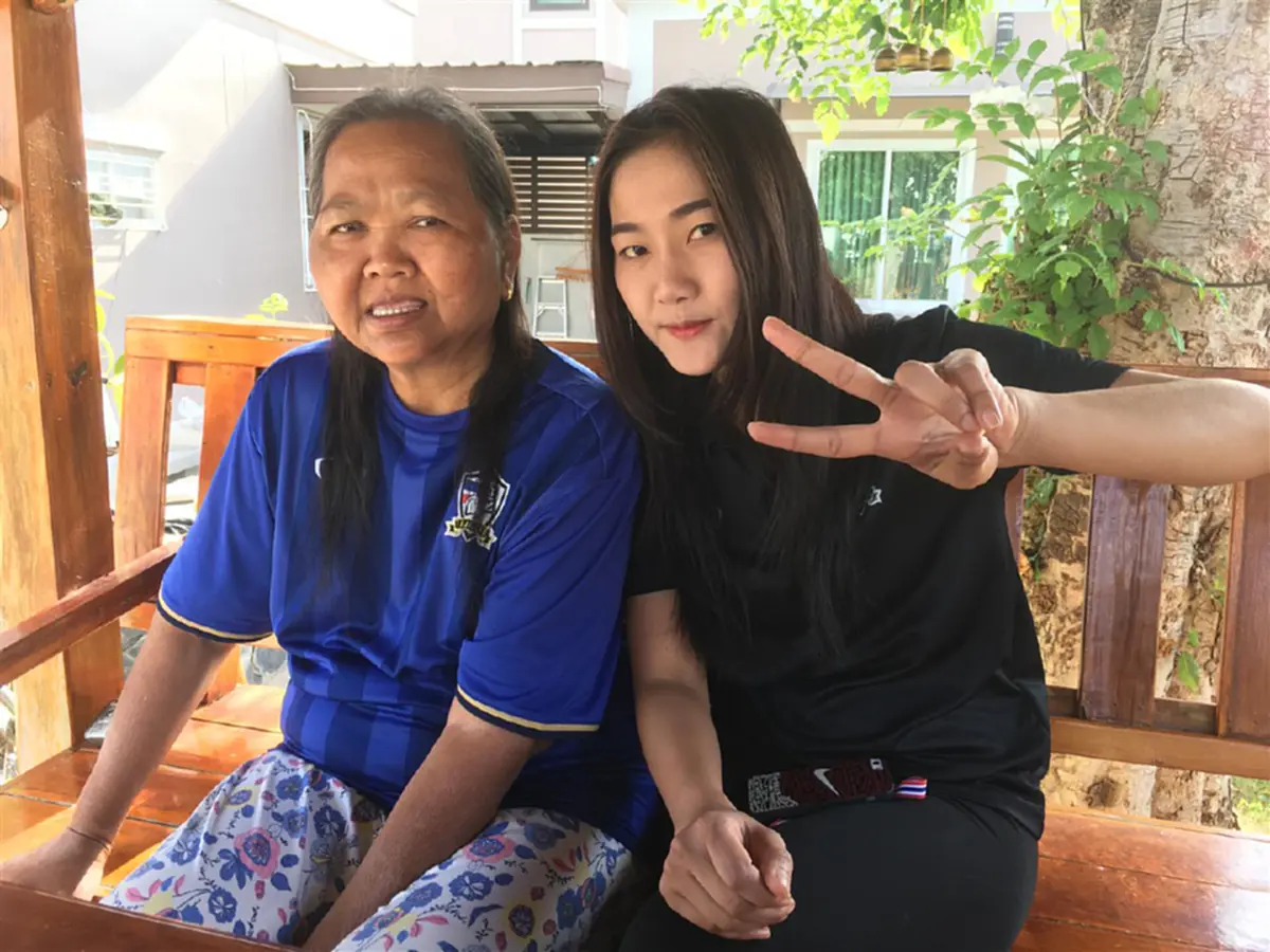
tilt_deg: -10.9
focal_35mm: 29
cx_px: 635
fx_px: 1064
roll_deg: -2.2
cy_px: 476
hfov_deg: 61.7
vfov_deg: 48.2
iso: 32
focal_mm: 4.15
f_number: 2.2
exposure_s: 1/100
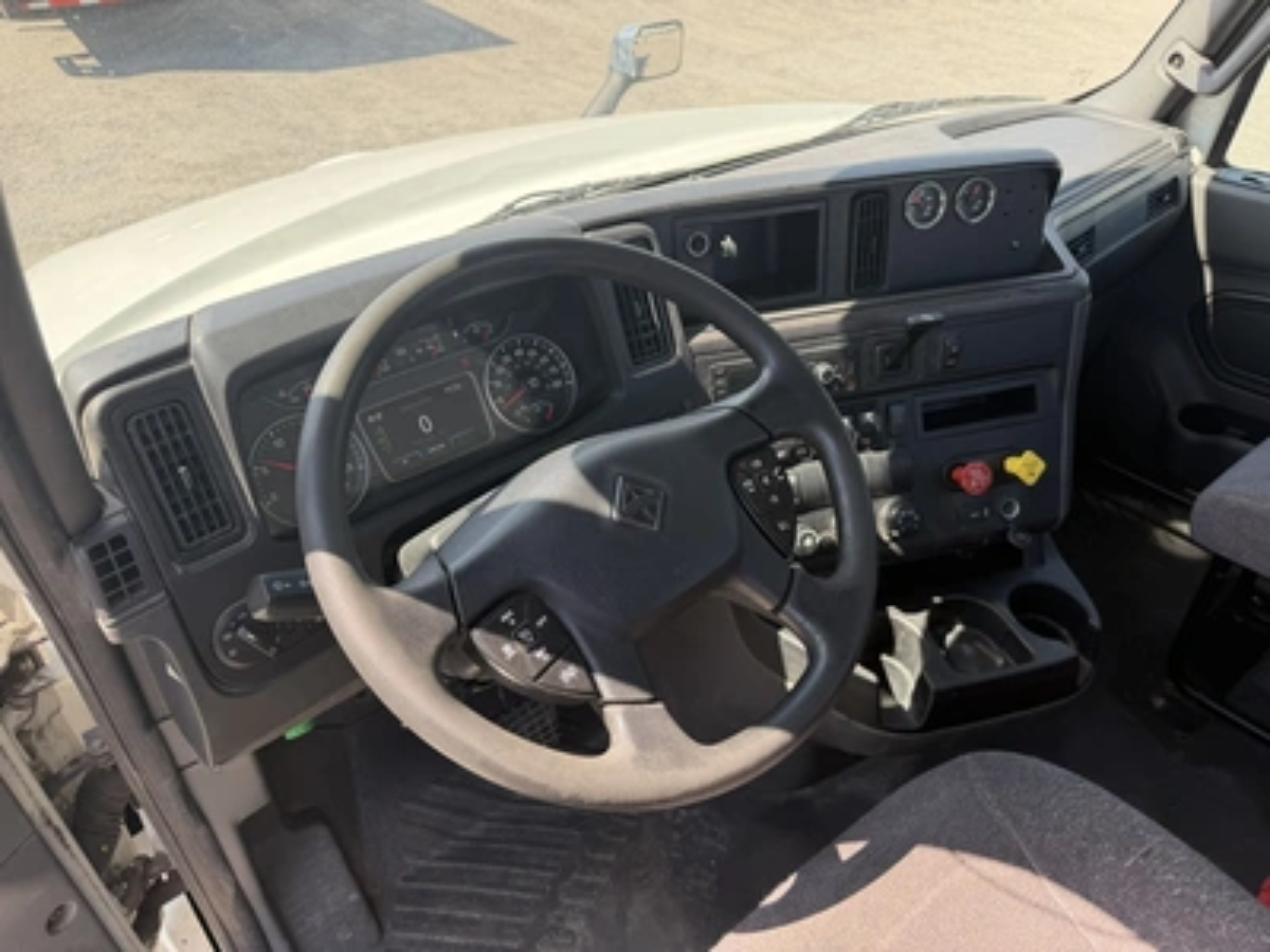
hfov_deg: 71.6
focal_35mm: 24
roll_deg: -2.4
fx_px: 881
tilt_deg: -33.9
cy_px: 476
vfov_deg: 56.8
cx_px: 635
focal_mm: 6.76
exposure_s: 1/735
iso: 100
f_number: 1.78
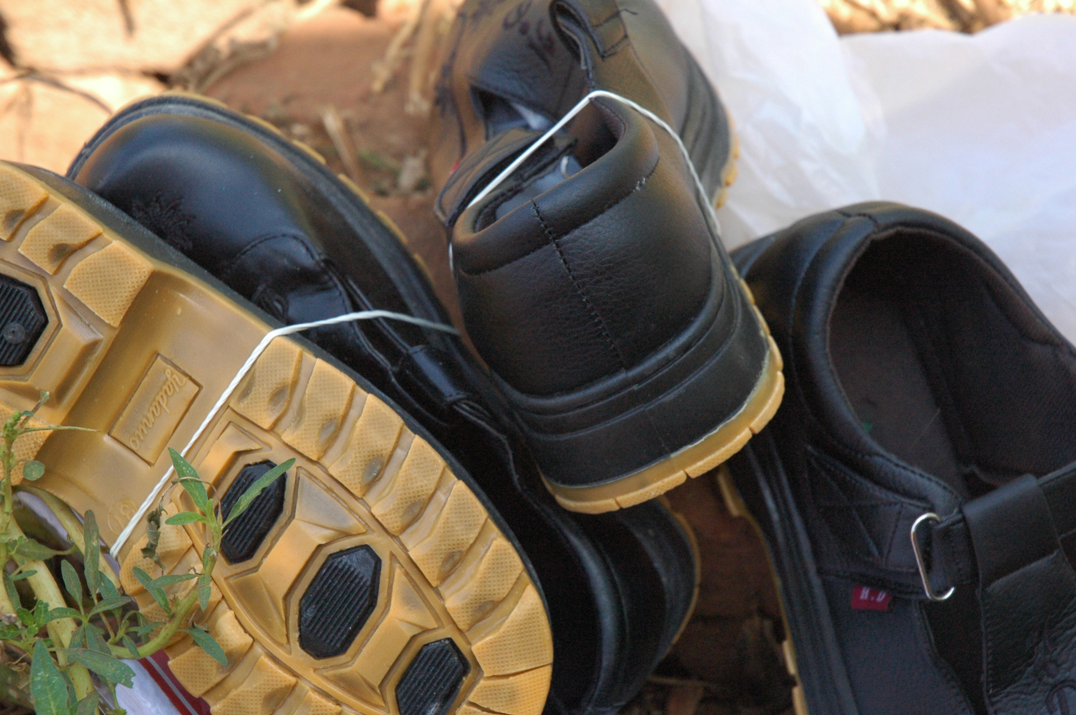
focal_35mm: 116
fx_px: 3464
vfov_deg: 11.8
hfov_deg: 17.7
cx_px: 571
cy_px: 384
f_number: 5
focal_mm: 62
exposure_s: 1/400
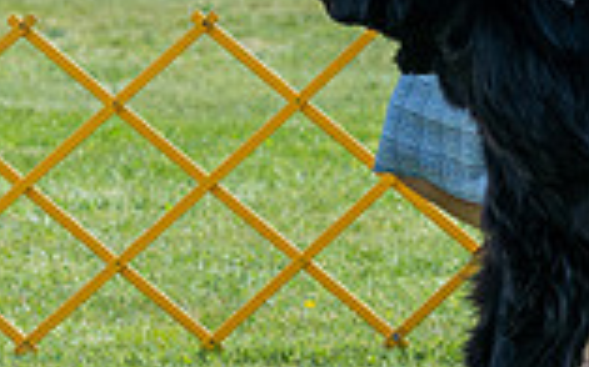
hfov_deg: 3.3
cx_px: 459
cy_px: -212
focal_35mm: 629
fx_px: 10093
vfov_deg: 2.1
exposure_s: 1/1600
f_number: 5
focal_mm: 131
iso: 400
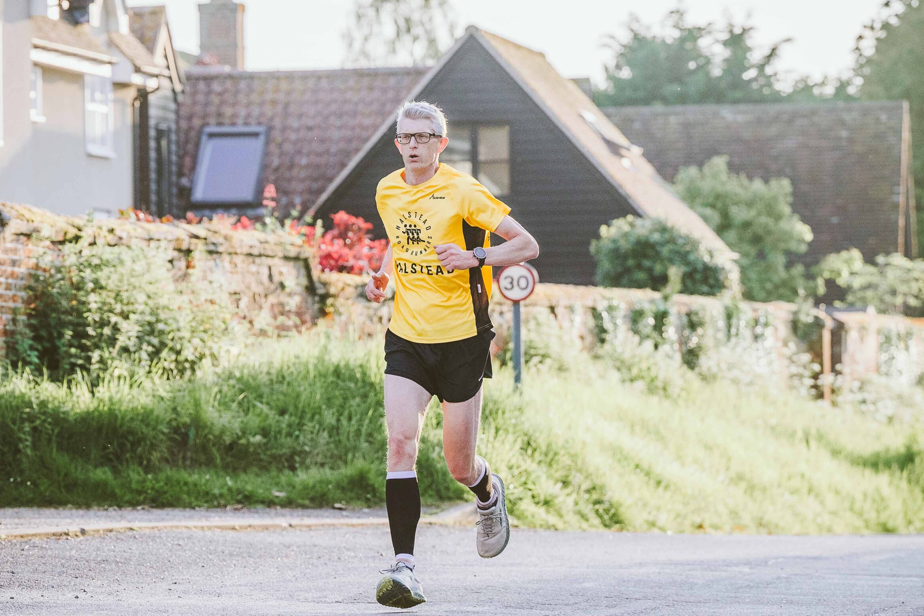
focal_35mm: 181
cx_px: 437
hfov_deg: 11.4
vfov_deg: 7.6
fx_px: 4645
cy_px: 332
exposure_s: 1/2000
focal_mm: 110
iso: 500
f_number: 3.5
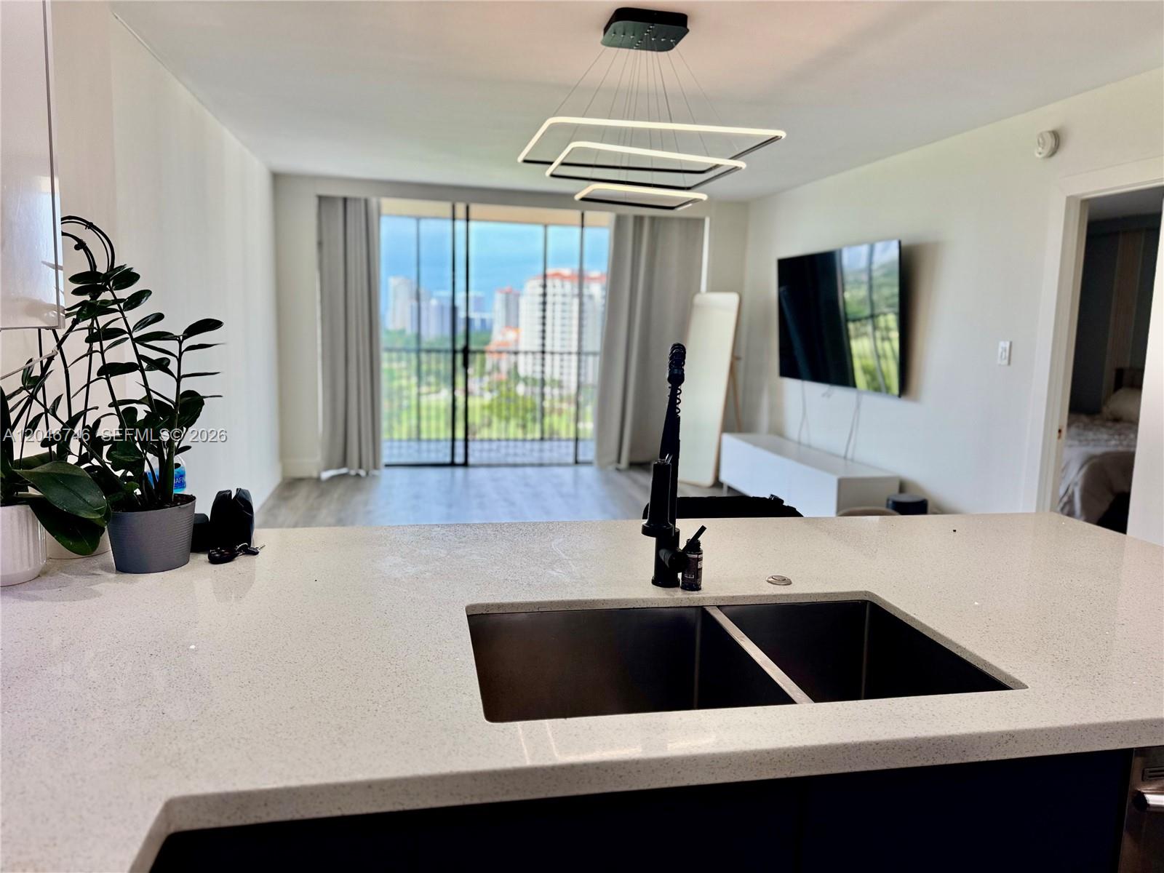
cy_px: 436
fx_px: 807
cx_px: 582
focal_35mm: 24
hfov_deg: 71.6
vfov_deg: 56.8
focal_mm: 6.76
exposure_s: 1/402
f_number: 1.78
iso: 80
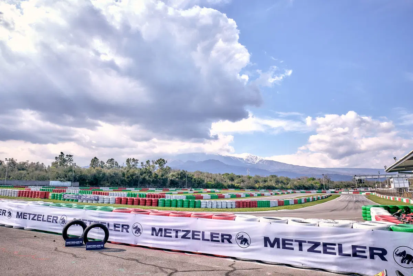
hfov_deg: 73.7
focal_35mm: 24
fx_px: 275
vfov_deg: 53.1
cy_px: 138
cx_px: 206
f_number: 6.4
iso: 640
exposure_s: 1/800
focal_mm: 16
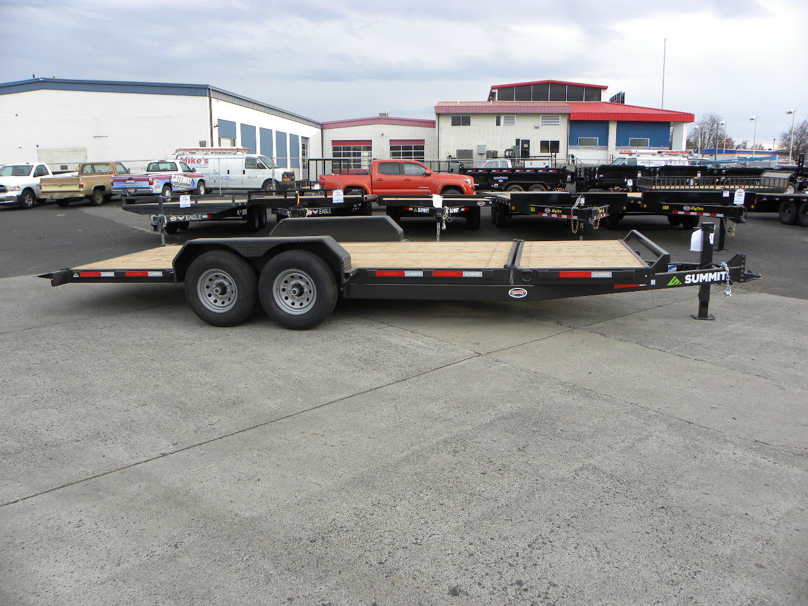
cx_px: 404
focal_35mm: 26
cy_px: 303
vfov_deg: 53.1
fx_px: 607
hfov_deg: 67.3
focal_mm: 4.6
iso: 64
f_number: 3.5
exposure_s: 1/110
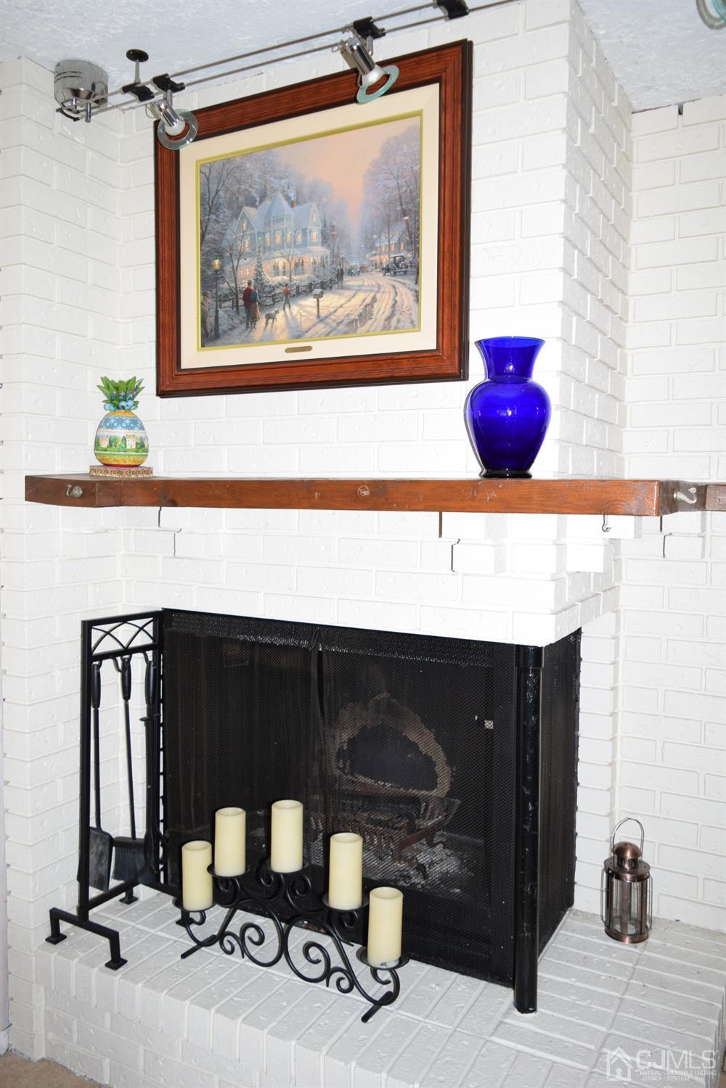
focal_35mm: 27
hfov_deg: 47.9
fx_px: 817
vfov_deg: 67.4
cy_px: 544
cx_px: 363
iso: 100
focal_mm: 18
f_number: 3.5
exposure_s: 1/60
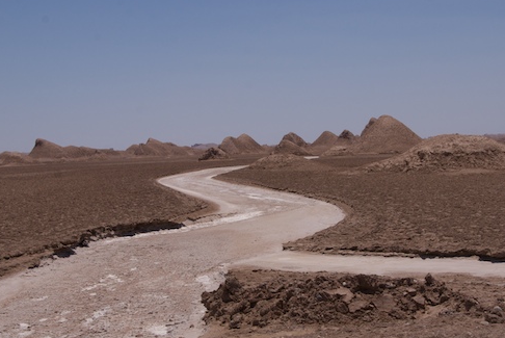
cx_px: 288
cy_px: 203
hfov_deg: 25.6
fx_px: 1109
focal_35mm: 79
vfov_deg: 17.3
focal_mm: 40
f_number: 13
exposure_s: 1/640
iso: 200
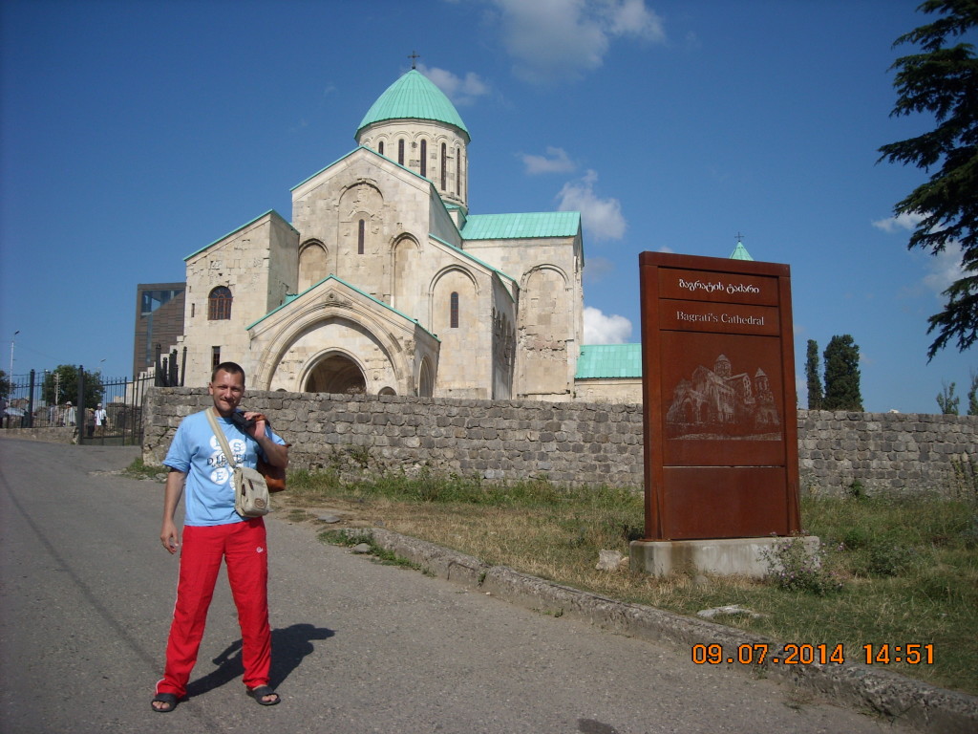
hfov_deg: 52.6
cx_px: 489
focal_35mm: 35
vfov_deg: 40.7
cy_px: 367
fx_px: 989
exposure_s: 1/620
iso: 64
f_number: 5.6
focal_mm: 5.7
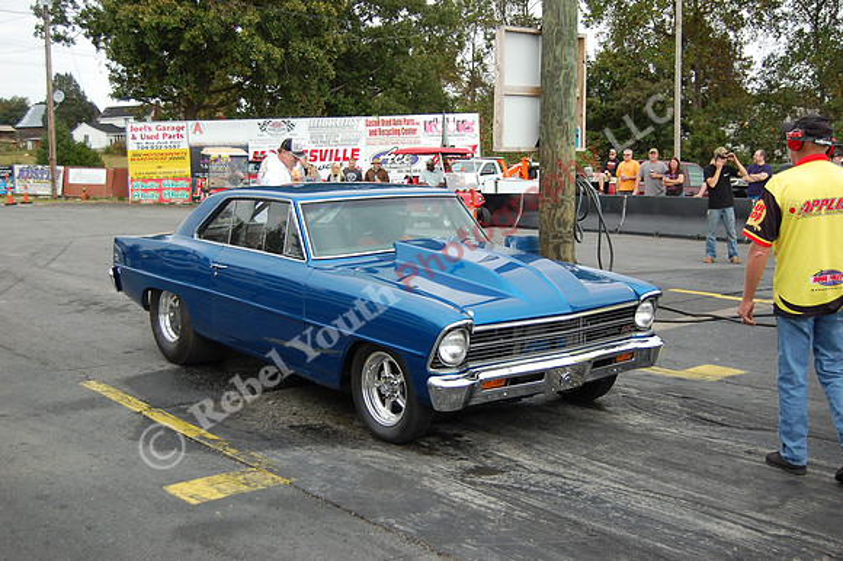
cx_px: 422
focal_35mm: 42
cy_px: 280
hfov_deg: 46.4
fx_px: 983
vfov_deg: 31.9
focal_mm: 28
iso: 400
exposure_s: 1/800
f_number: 4.2
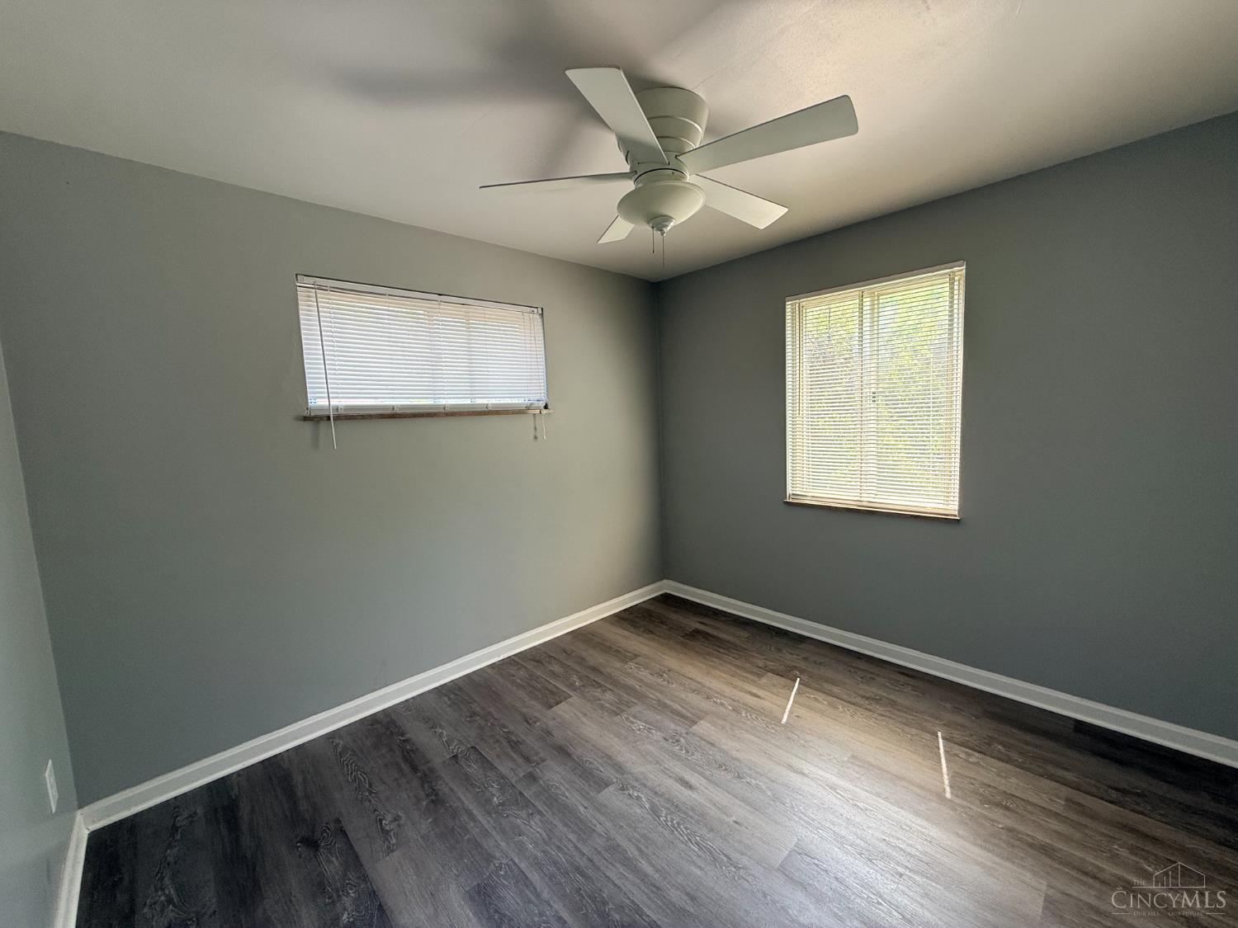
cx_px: 619
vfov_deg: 85.7
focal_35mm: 14
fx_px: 501
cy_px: 464
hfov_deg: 102.1
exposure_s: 1/138
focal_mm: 2.22
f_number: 2.2
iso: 64
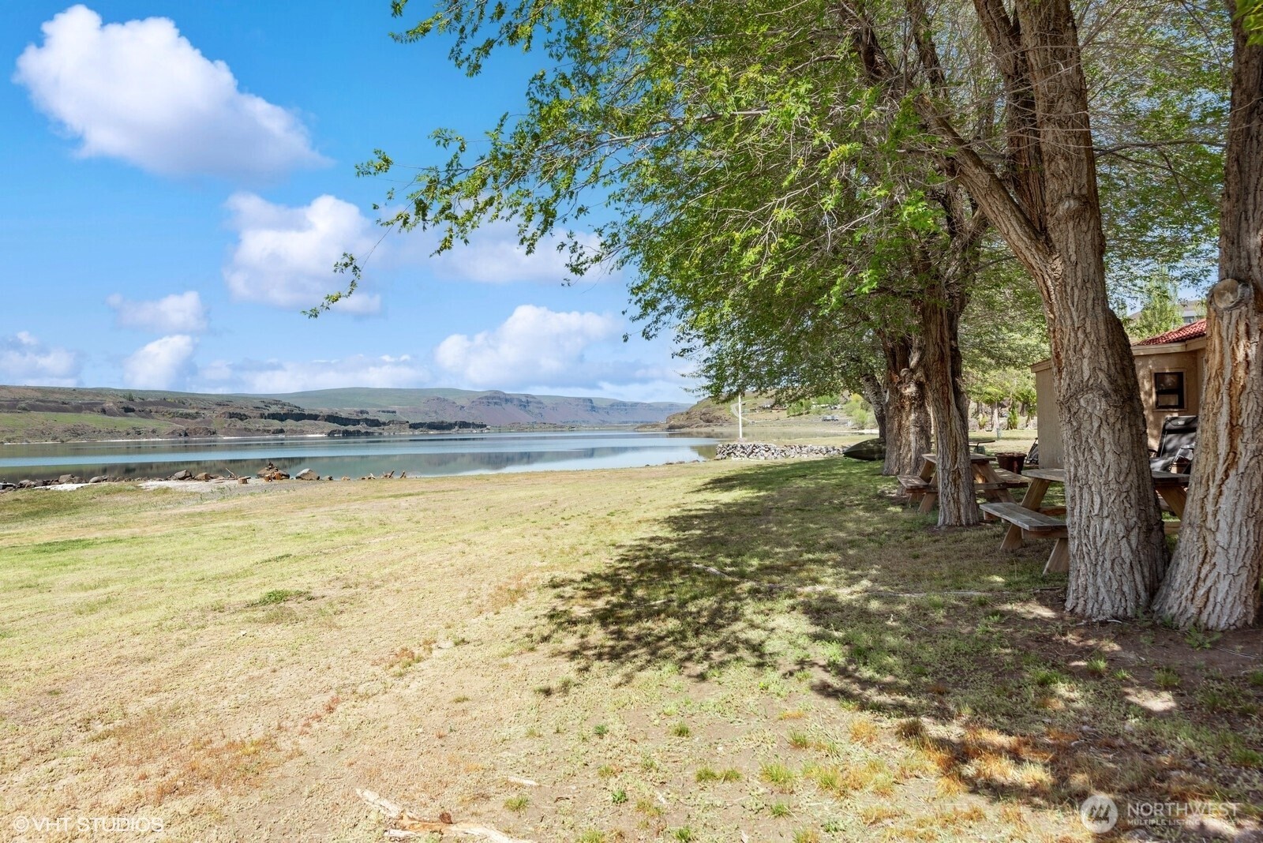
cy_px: 422
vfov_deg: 62.0
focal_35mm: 20
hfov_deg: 84.0
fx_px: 702
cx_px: 632
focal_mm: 20
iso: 200
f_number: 8
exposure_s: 1/800
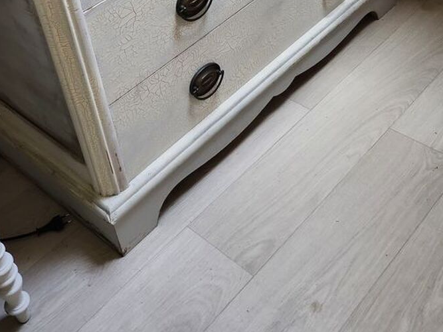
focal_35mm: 48
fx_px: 614
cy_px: 10
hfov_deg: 39.7
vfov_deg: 28.6
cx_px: 222
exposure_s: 1/100
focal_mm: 5
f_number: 1.8
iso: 200
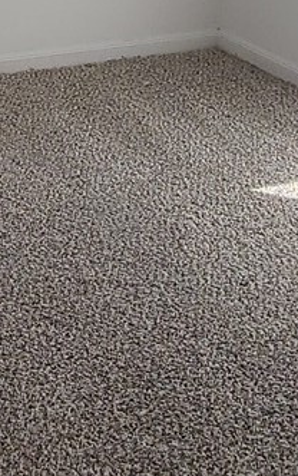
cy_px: -122
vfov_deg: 22.1
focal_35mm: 85
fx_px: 1103
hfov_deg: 14.6
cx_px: -116
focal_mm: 2.2
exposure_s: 1/433
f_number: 2.2
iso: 64
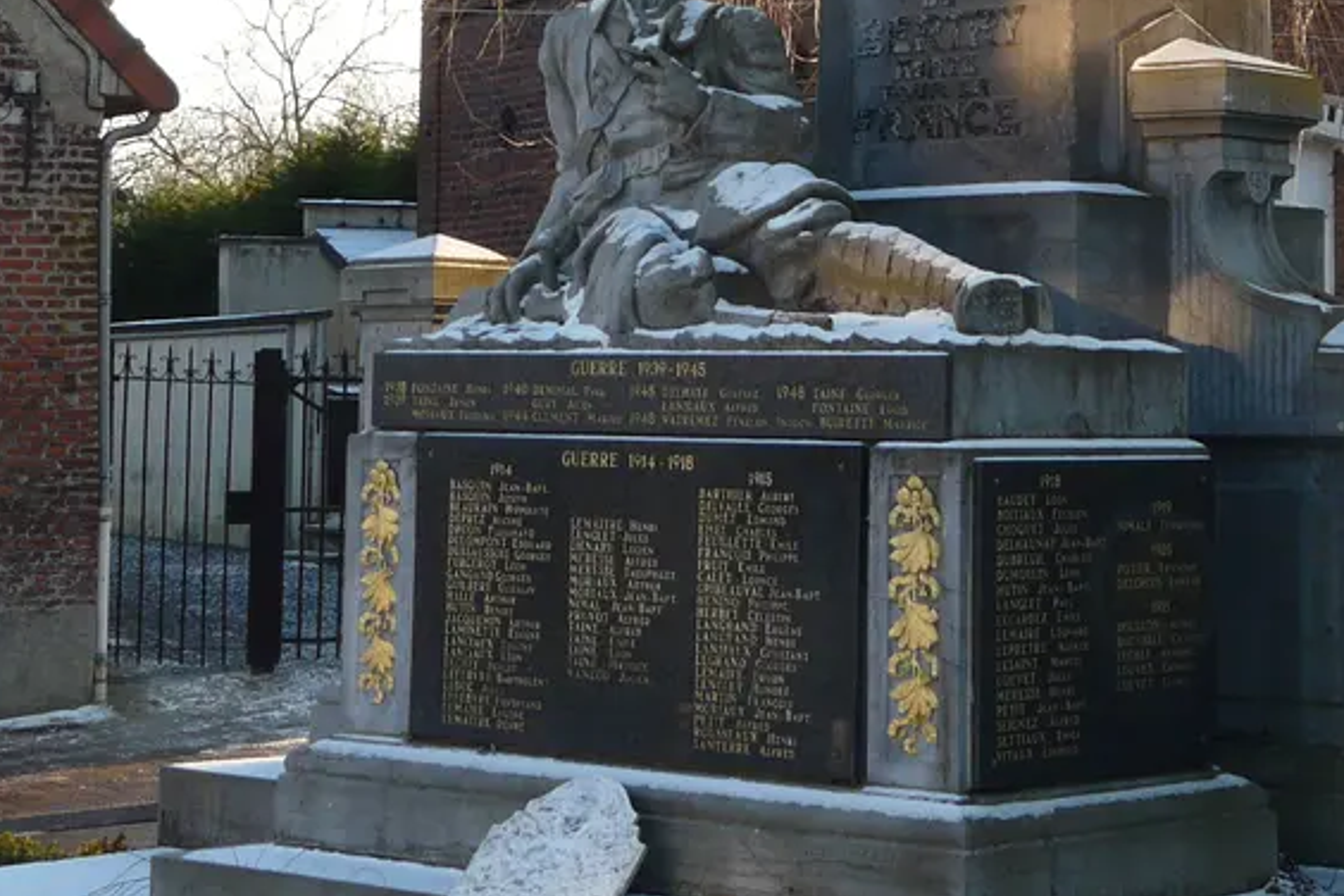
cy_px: -57
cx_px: 908
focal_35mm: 92
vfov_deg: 14.6
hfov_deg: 22.0
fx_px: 3434
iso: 100
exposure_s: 1/125
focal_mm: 6.4
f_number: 4
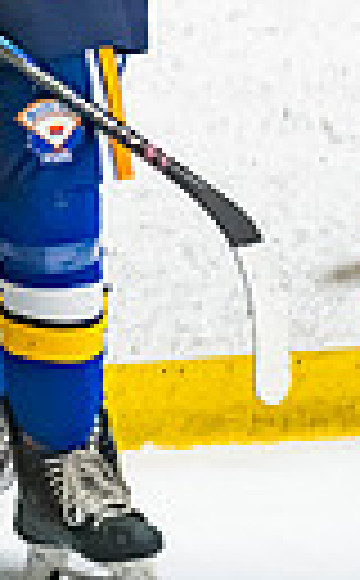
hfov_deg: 1.8
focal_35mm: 708
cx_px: -266
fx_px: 11177
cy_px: -333
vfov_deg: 3.0
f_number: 2.8
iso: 5000
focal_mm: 130
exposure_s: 1/640
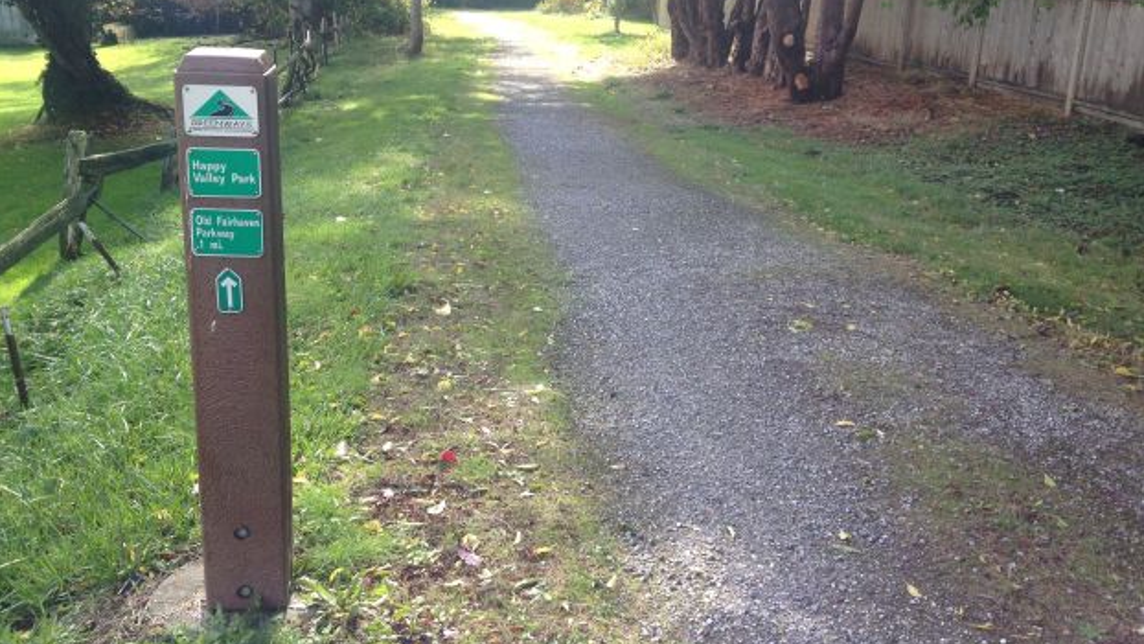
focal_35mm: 39
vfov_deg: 30.4
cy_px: 299
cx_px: 583
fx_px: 1183
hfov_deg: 51.6
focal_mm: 4.28
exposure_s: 1/272
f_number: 2.4
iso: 50
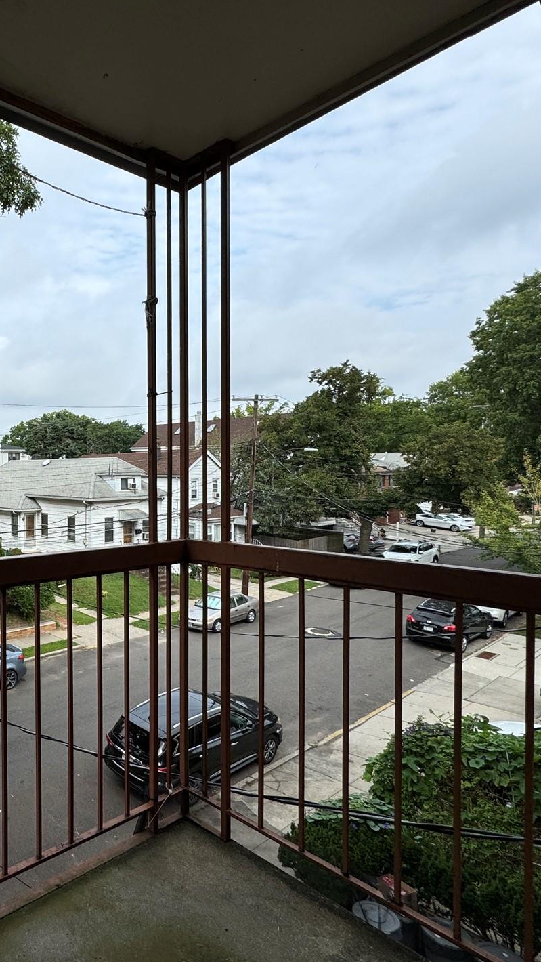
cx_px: 5
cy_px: 480
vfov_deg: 81.2
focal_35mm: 22
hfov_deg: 44.2
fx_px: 561
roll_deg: -0.1
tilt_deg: -1.6
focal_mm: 2.22
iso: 50
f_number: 2.2
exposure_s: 1/1449
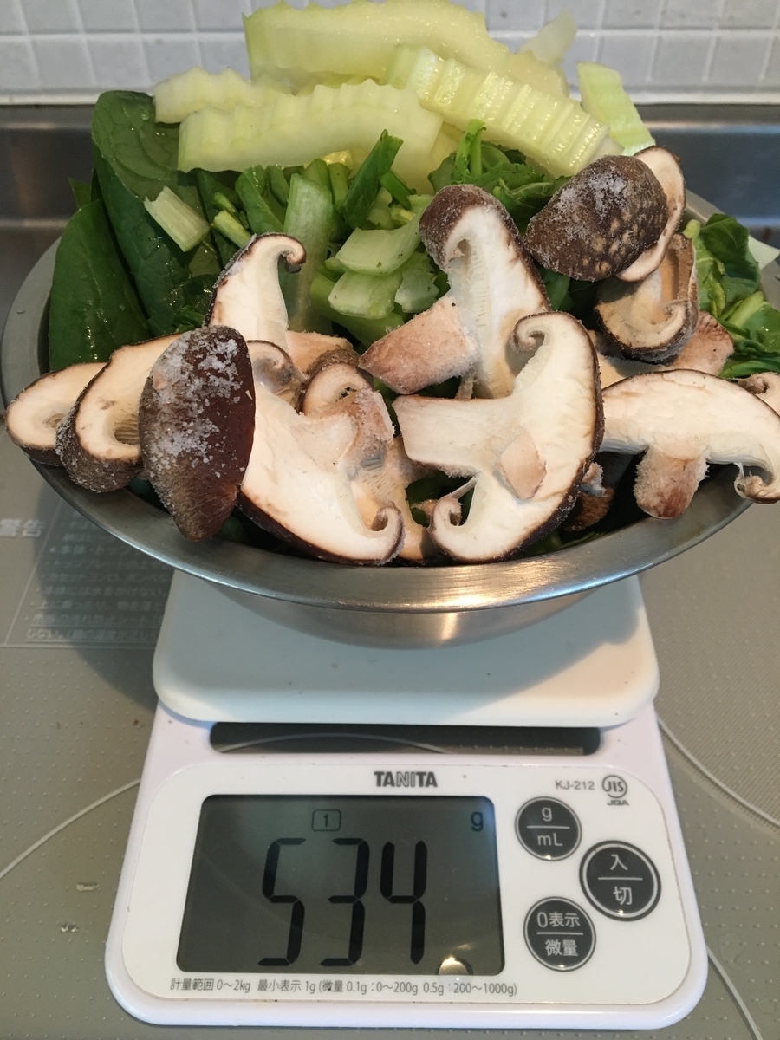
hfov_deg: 48.2
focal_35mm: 29
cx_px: 390
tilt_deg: -47.3
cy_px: 520
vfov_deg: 61.7
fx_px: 871
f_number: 2.2
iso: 125
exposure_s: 1/30
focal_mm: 4.15
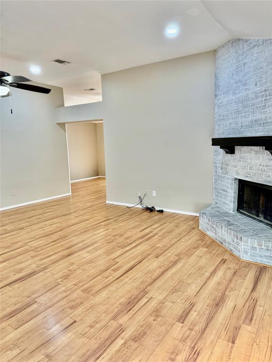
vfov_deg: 71.6
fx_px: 251
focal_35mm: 24
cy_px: 181
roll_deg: +0.5
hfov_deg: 56.8
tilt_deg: -9.2
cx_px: 136
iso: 200
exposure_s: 1/120
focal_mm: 6.76
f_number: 1.78
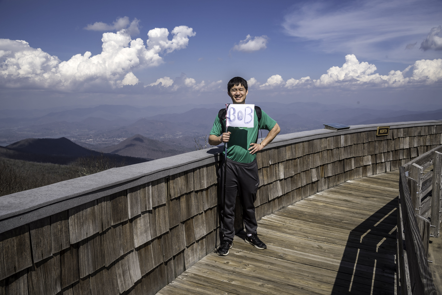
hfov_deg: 61.9
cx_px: 221
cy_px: 148
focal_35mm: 30
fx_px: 368
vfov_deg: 43.6
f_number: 11
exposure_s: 1/500
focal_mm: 30
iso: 200
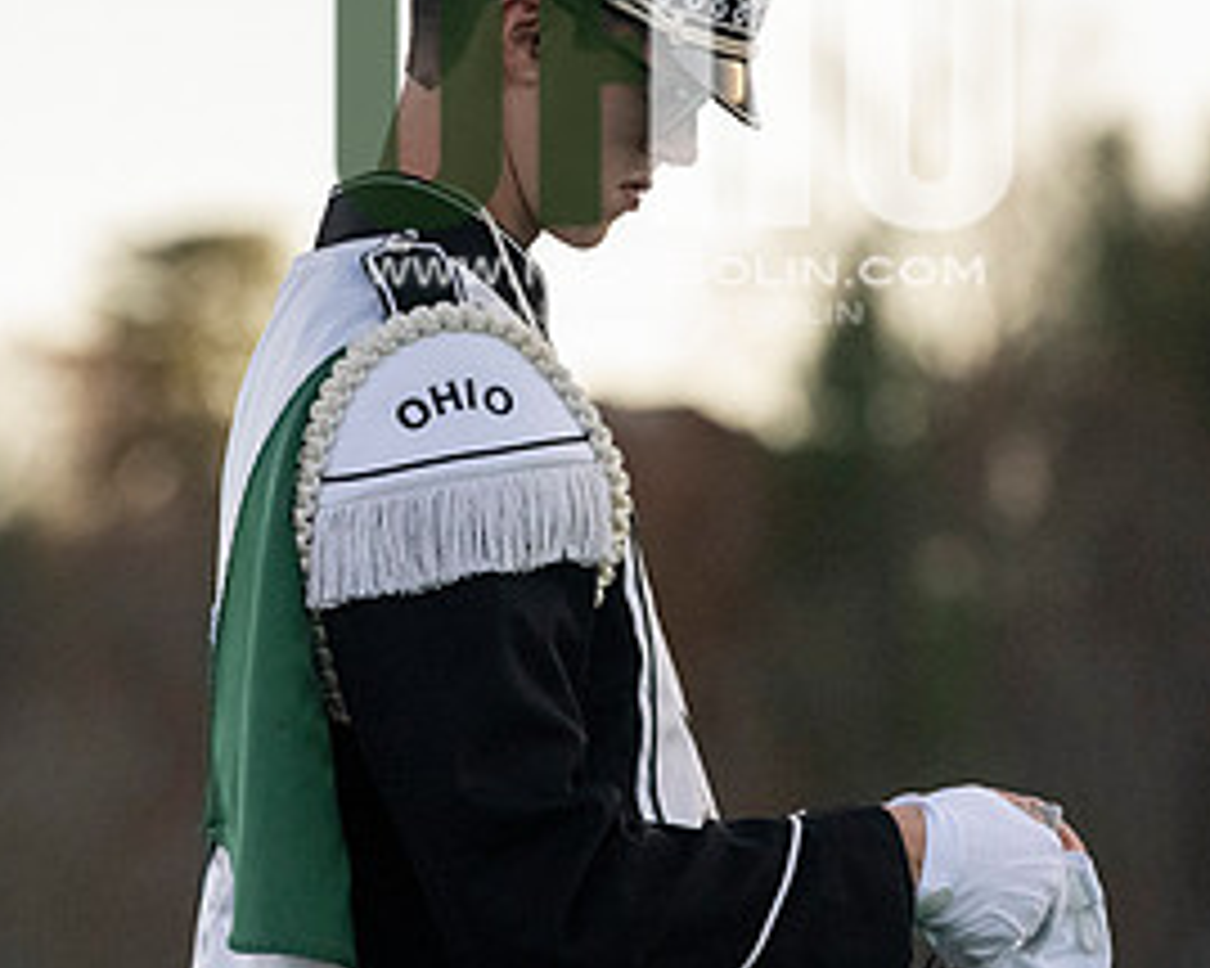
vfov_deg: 4.0
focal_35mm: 385
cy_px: 110
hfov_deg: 5.0
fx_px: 13782
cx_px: 675
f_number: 4.5
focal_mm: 190
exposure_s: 1/8000
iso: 5000
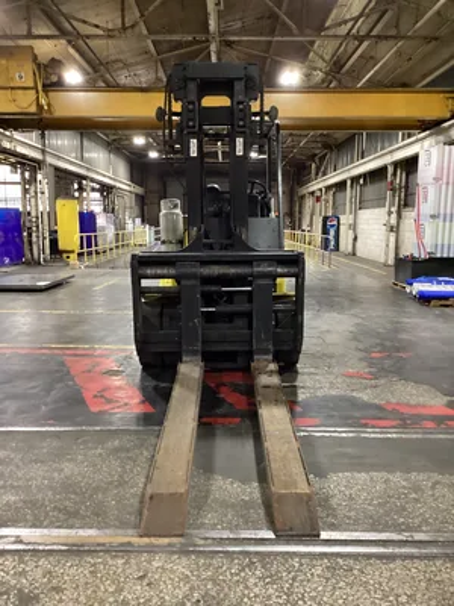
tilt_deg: -10.3
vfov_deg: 58.4
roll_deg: +0.4
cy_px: 303
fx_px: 542
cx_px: 227
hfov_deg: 45.4
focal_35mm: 31
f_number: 2.4
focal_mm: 3.3
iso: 500
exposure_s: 1/30
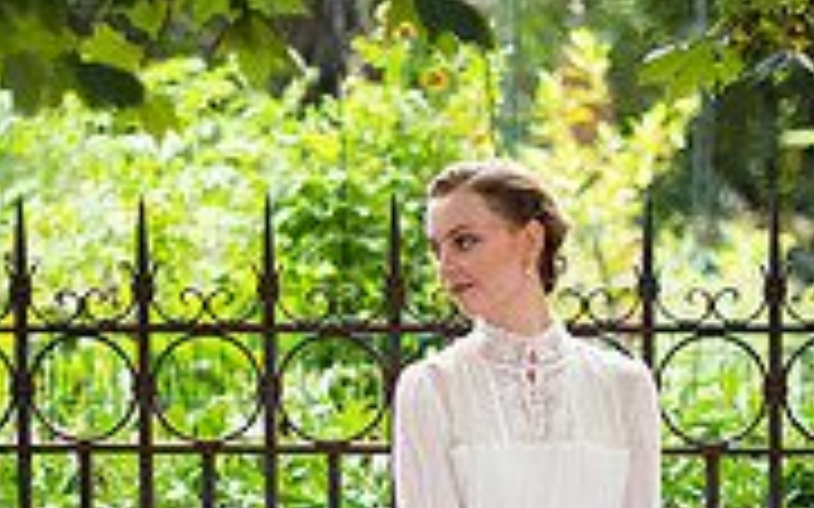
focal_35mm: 127
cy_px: 454
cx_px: 328
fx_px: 2817
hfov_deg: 16.4
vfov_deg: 10.3
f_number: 1.4
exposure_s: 1/400
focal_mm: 50
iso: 200
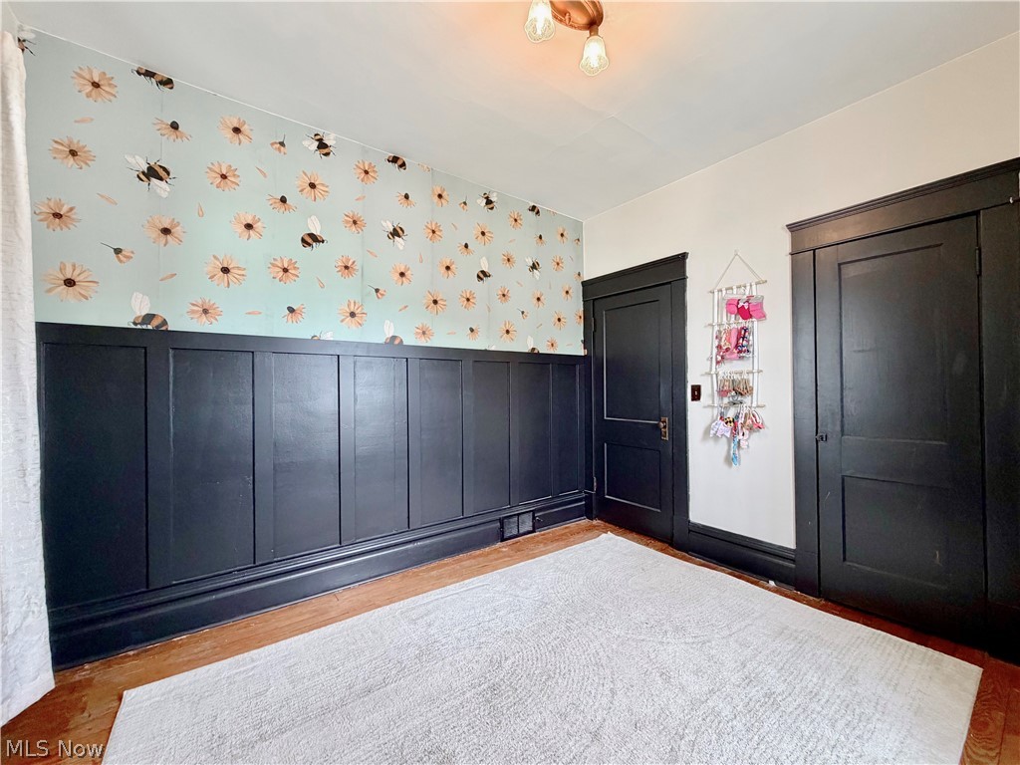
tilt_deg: +0.1
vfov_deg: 85.7
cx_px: 510
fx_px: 413
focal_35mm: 14
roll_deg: +0.2
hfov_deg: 102.1
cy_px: 382
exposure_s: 1/120
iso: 250
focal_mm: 2.22
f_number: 2.2
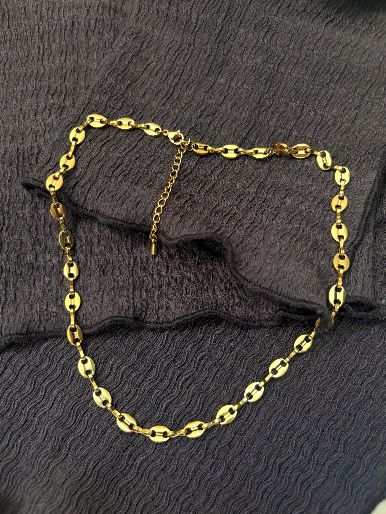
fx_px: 387
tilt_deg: -74.3
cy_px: 257
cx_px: 193
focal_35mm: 26
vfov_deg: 67.3
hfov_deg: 53.1
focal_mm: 5.96
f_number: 1.6
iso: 125
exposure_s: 1/151
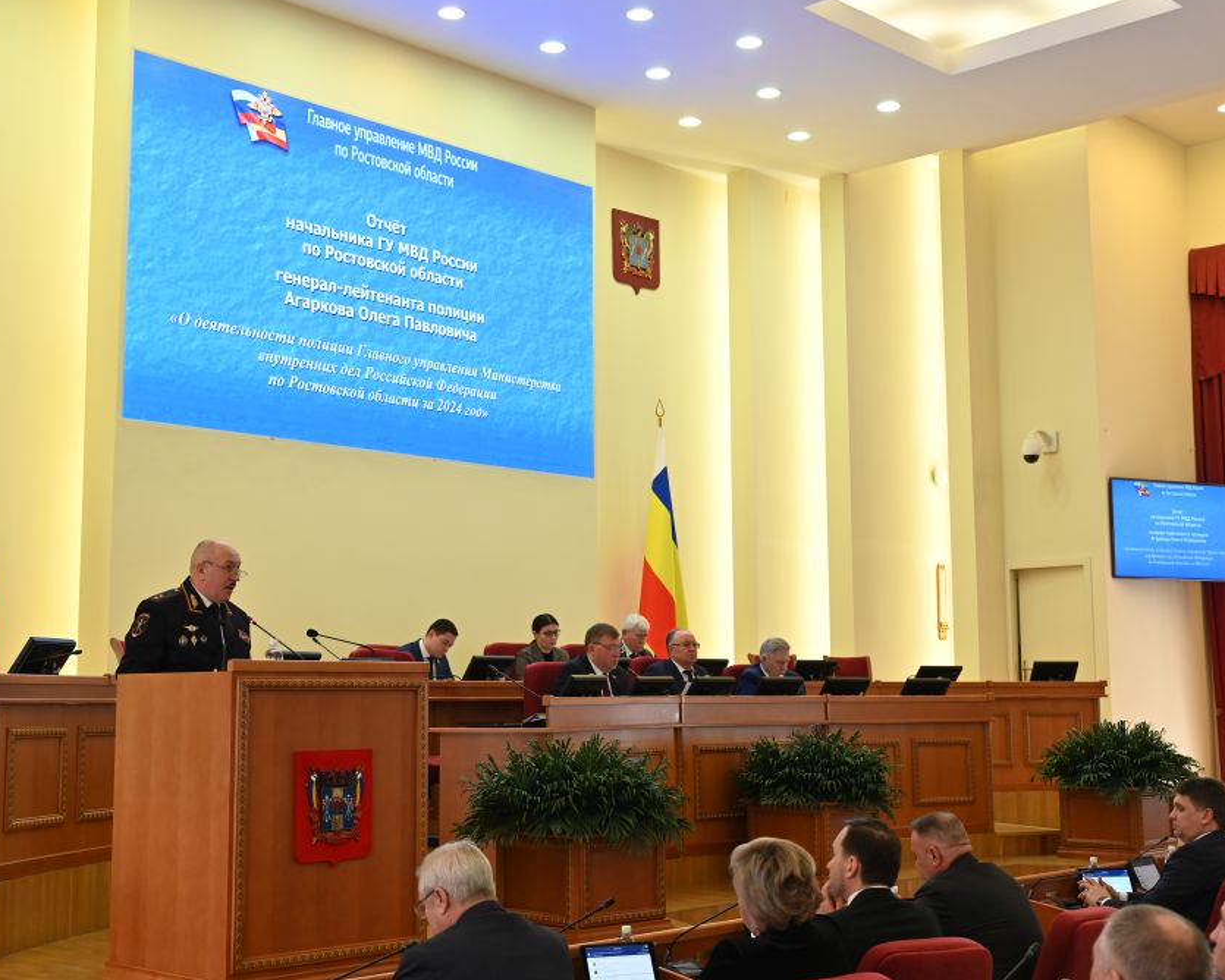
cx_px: 572
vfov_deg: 32.7
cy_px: 483
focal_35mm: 46
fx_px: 1668
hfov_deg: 40.3
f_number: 4
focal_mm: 40
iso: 560
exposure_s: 1/50
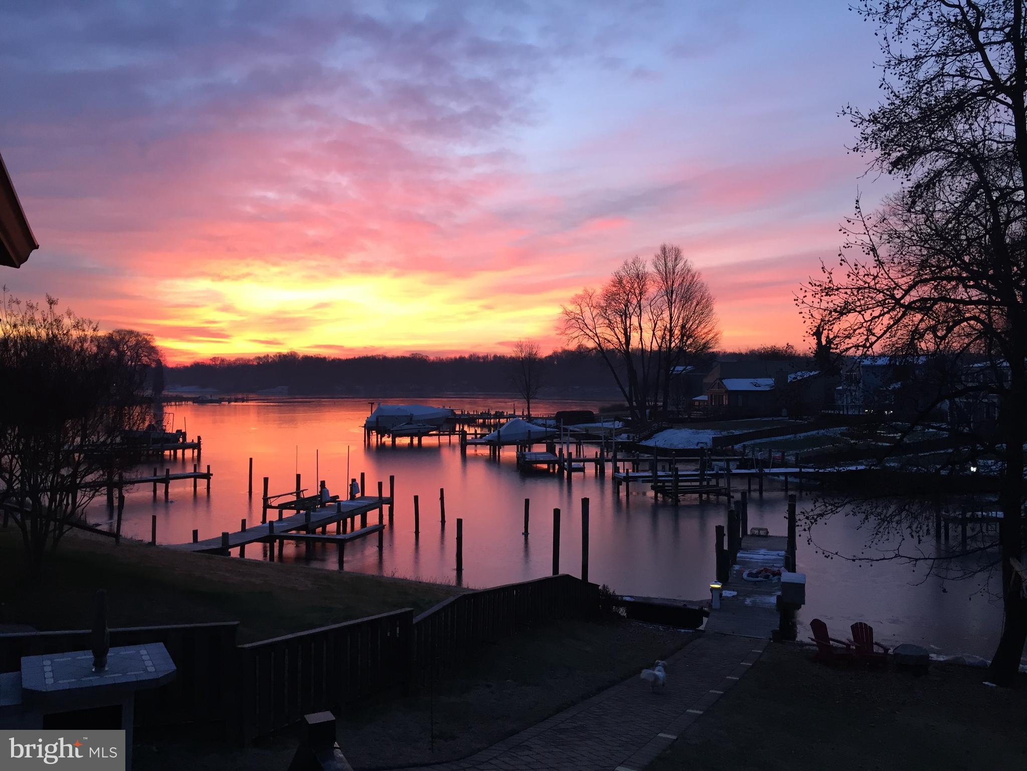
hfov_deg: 61.7
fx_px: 860
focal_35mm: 29
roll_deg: -0.6
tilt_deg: -0.1
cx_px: 514
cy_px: 386
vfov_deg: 48.2
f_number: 2.2
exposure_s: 1/30
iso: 64
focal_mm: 4.15
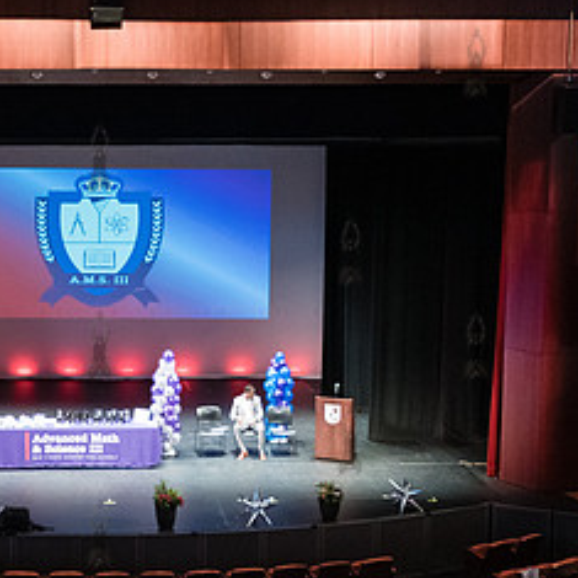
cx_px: 96
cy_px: 256
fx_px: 963
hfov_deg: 32.3
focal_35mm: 51
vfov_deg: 33.4
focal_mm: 24
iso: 4000
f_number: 3.5
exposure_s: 1/200
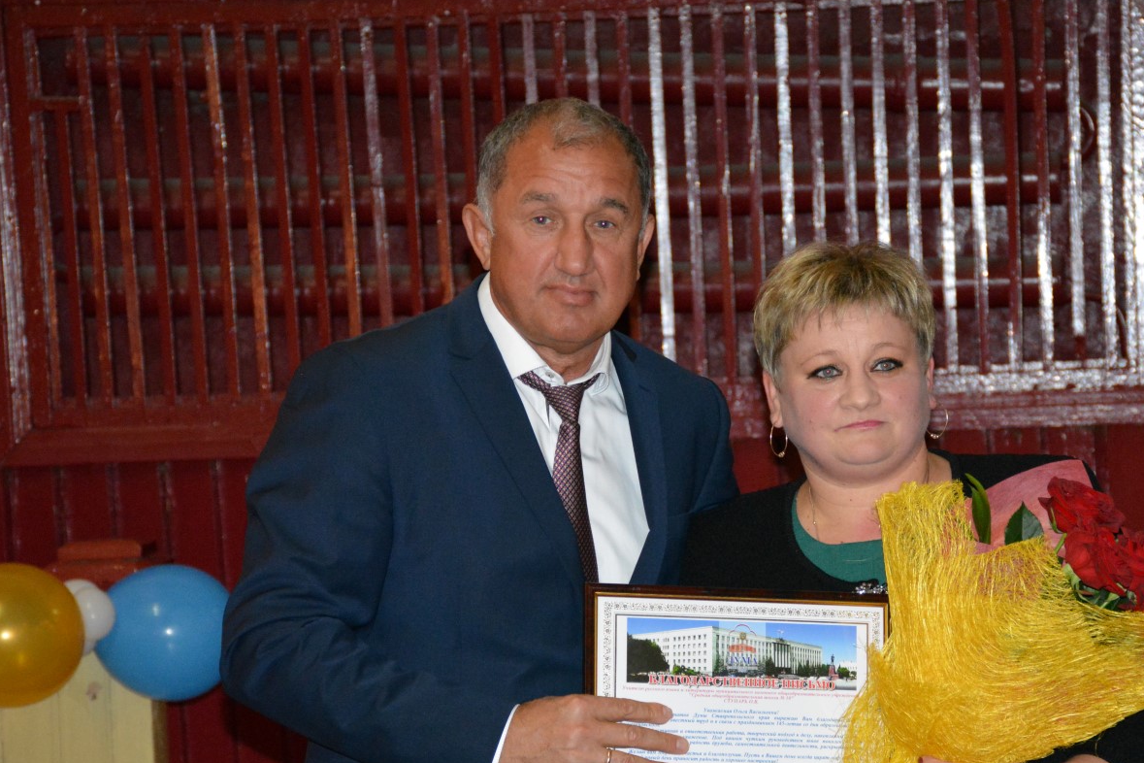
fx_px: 4321
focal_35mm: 136
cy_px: 521
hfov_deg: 15.1
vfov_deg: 10.1
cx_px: 735
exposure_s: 1/60
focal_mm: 66
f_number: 5
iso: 3200
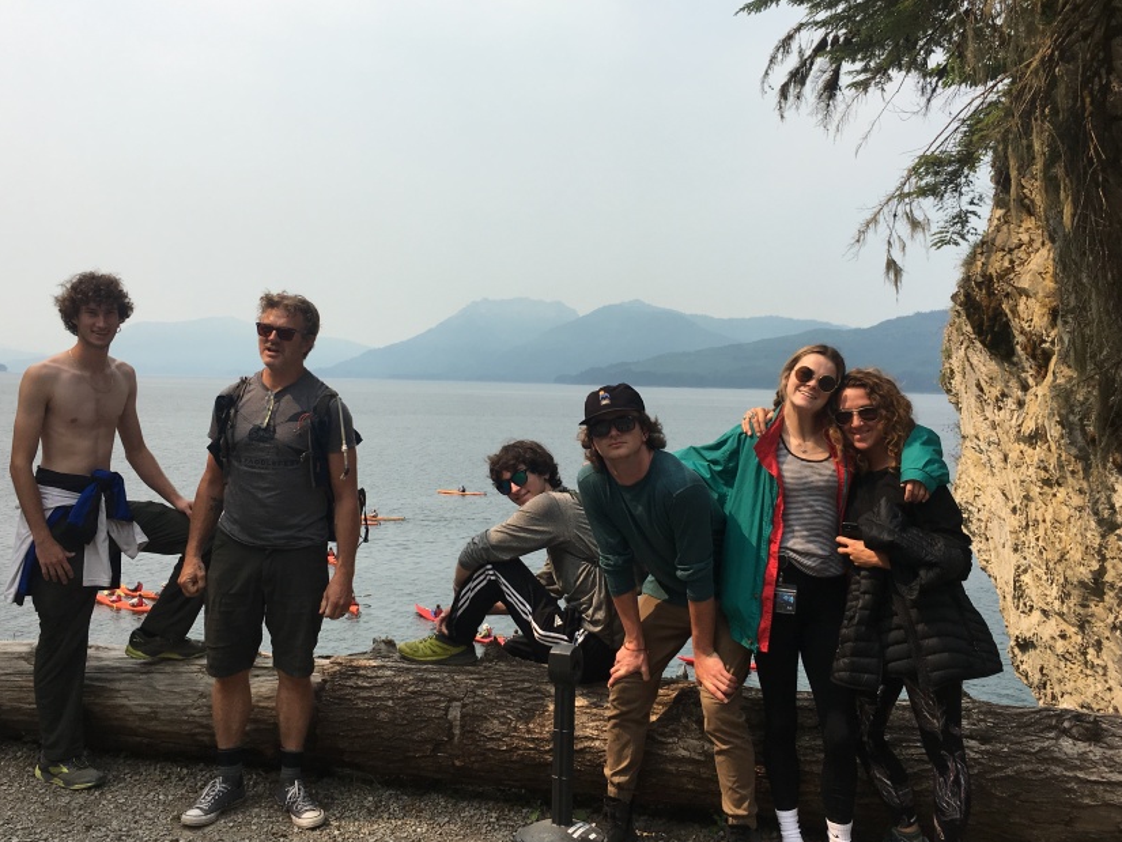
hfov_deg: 51.3
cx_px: 556
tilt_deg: +1.2
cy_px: 384
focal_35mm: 36
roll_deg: -2.0
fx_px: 1167
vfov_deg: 39.6
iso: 25
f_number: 2.2
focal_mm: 4.15
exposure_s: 1/1672
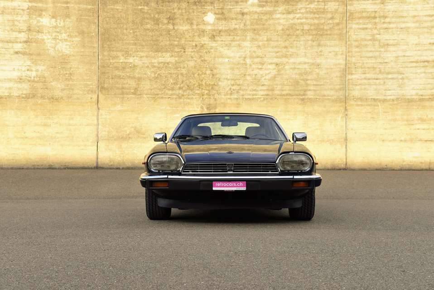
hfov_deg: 41.1
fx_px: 579
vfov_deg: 28.1
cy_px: 145
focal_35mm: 48
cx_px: 217
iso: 200
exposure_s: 1/200
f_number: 7.1
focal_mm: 48
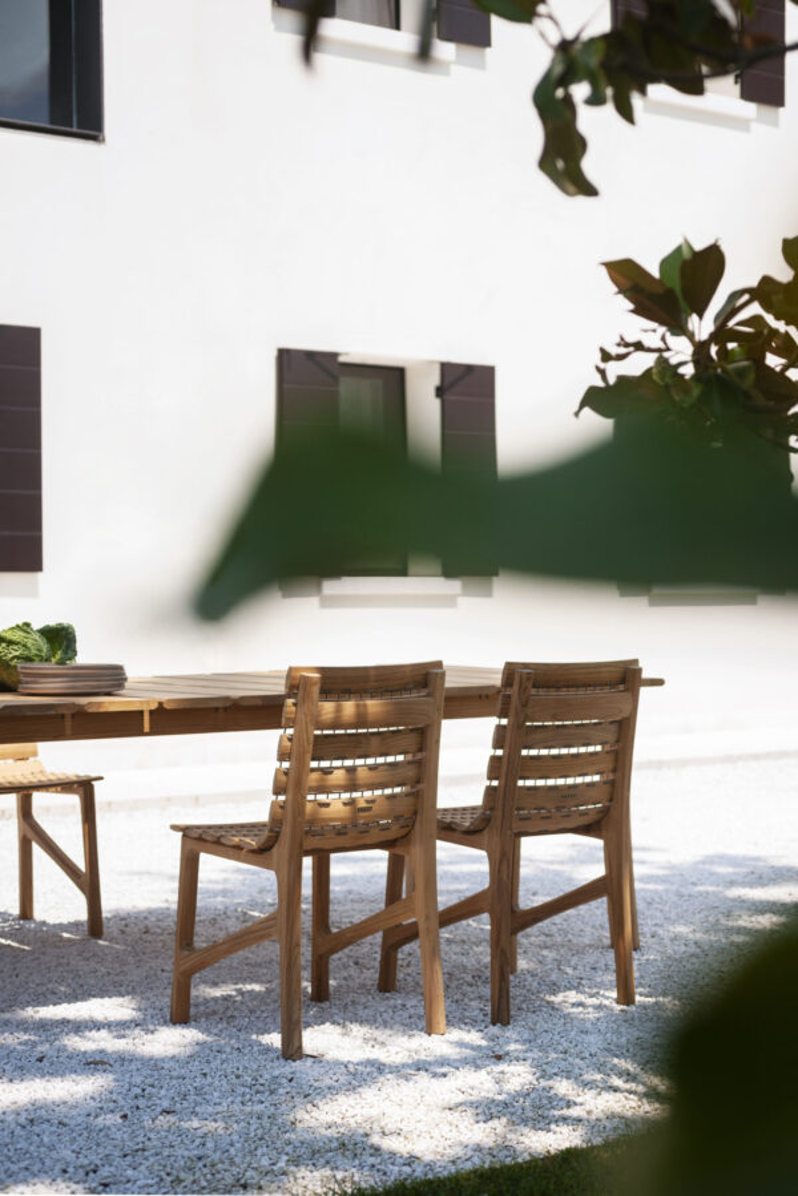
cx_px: 399
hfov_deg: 22.6
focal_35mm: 60
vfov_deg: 33.4
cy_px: 598
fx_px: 1995
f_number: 4
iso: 400
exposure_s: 1/3200
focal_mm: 60
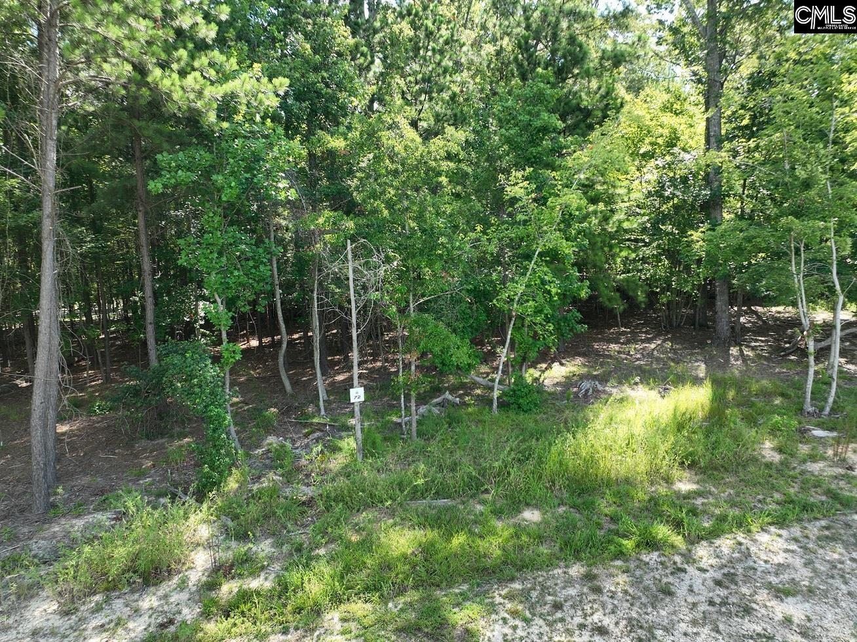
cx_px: 428
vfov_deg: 56.8
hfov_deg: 71.6
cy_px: 321
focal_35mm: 24
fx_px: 594
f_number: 2.8
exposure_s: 1/320
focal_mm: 12.29
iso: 110
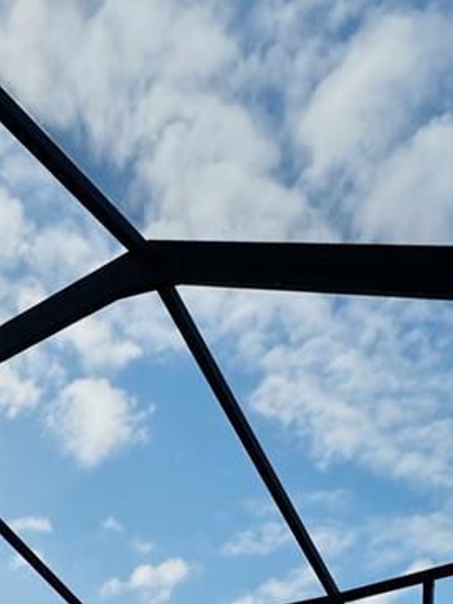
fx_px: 802
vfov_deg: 27.2
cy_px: 927
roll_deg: +0.7
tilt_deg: -5.5
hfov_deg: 30.6
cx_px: 81
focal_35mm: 46
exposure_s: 1/1789
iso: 50
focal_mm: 2.22
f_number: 2.2
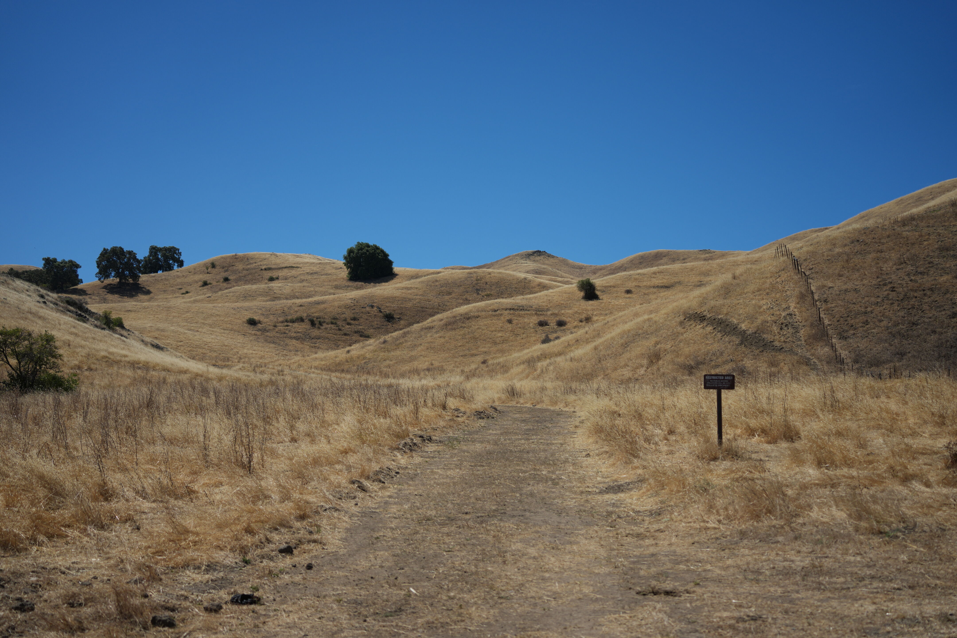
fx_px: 1329
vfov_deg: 27.0
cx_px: 478
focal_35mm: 50
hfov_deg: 39.6
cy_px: 319
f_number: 4.5
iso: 200
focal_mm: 50
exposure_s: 1/2500
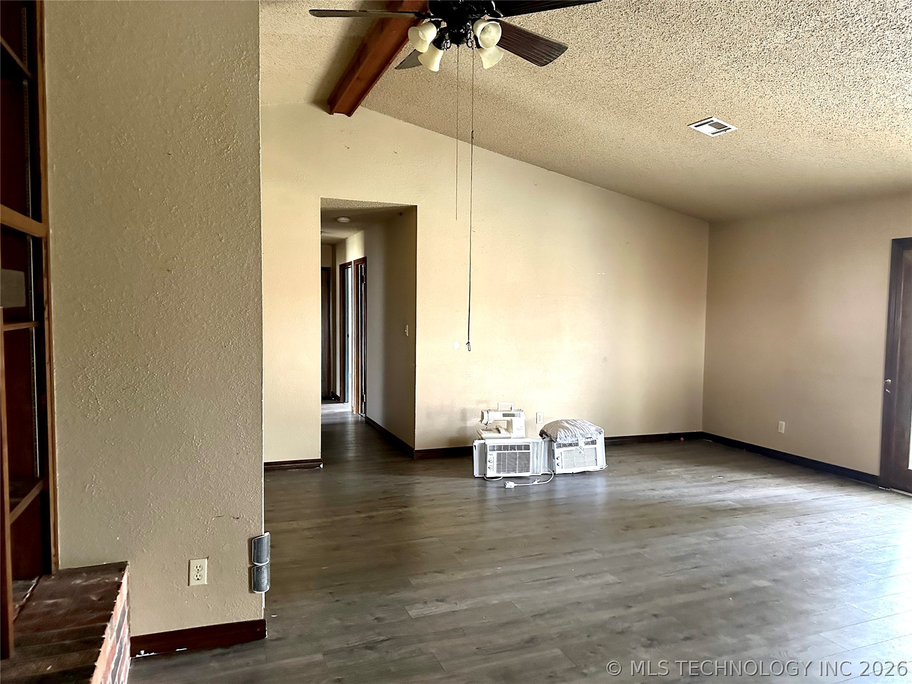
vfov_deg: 56.8
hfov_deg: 71.6
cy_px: 342
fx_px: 632
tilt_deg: -3.7
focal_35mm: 24
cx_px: 456
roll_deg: -0.2
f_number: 1.78
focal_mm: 6.86
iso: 1000
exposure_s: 1/41
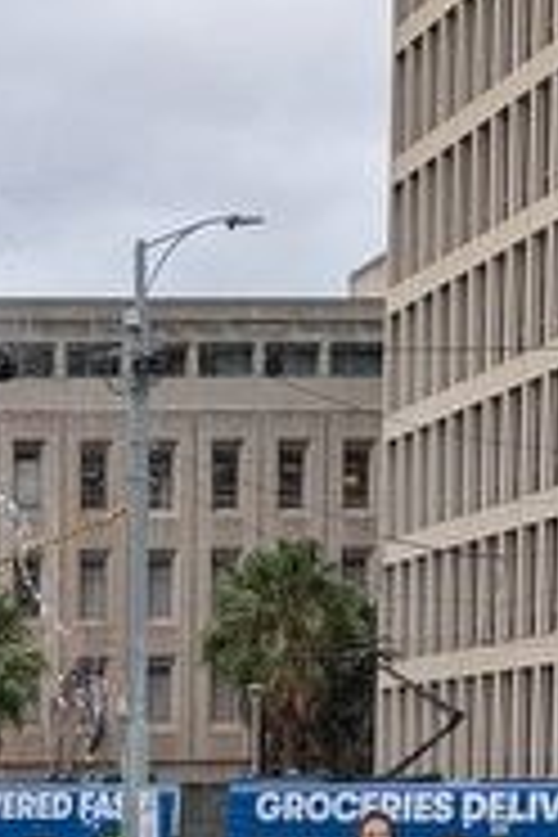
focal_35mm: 112
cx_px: -232
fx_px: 2604
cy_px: 1170
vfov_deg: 16.9
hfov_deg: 11.8
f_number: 1.89
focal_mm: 5.43
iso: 52
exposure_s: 1/1076
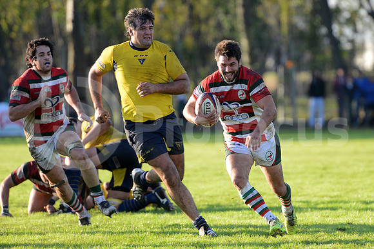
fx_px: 2806
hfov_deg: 7.6
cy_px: 124
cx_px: 187
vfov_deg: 5.1
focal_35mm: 270
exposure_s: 1/640
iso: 800
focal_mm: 270
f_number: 4
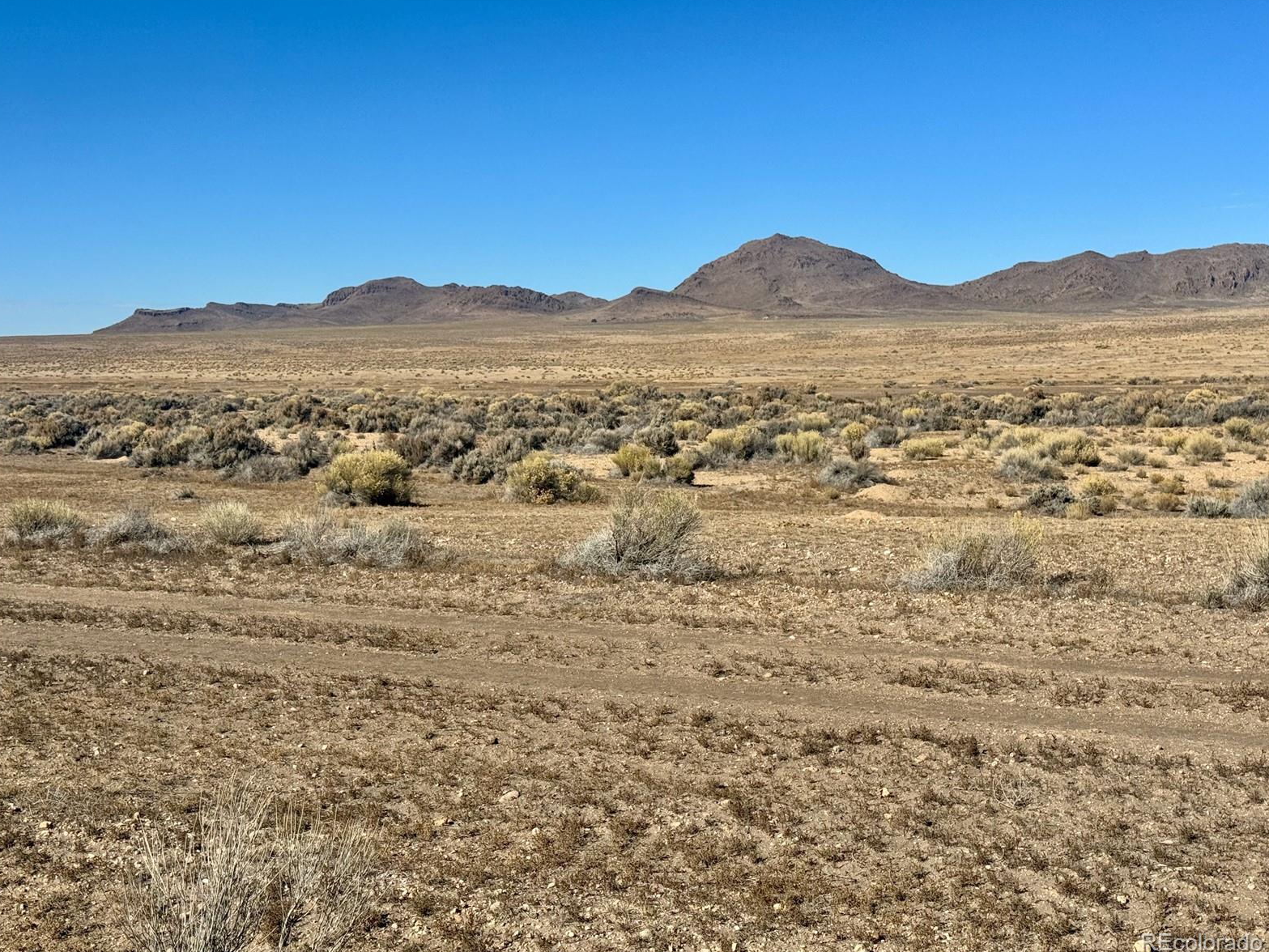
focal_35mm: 49
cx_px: 624
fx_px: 1797
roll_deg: -0.3
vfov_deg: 29.7
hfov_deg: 38.9
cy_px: 474
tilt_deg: -4.0
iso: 64
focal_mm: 6.76
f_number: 1.78
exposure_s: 1/7092
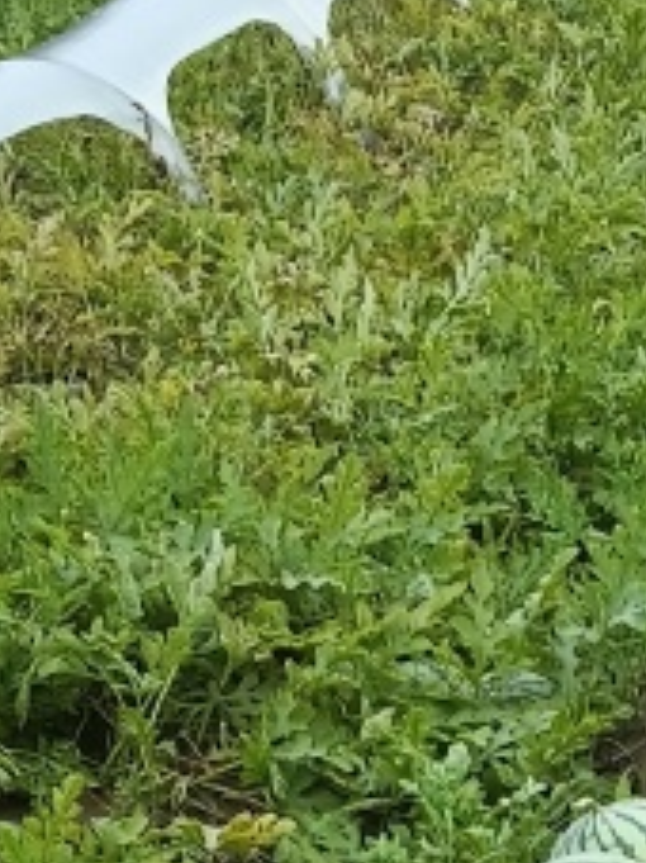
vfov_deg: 14.1
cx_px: 711
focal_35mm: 127
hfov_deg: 11.5
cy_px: 1462
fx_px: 3163
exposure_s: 1/118
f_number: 1.8
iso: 100
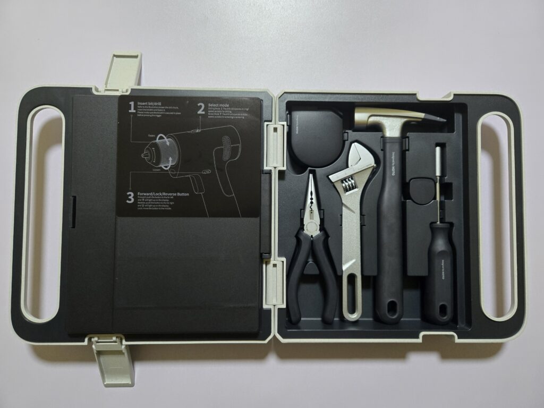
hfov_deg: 73.9
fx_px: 361
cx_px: 272
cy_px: 204
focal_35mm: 23
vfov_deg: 58.9
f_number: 1.8
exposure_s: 1/100
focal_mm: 5.4
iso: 640
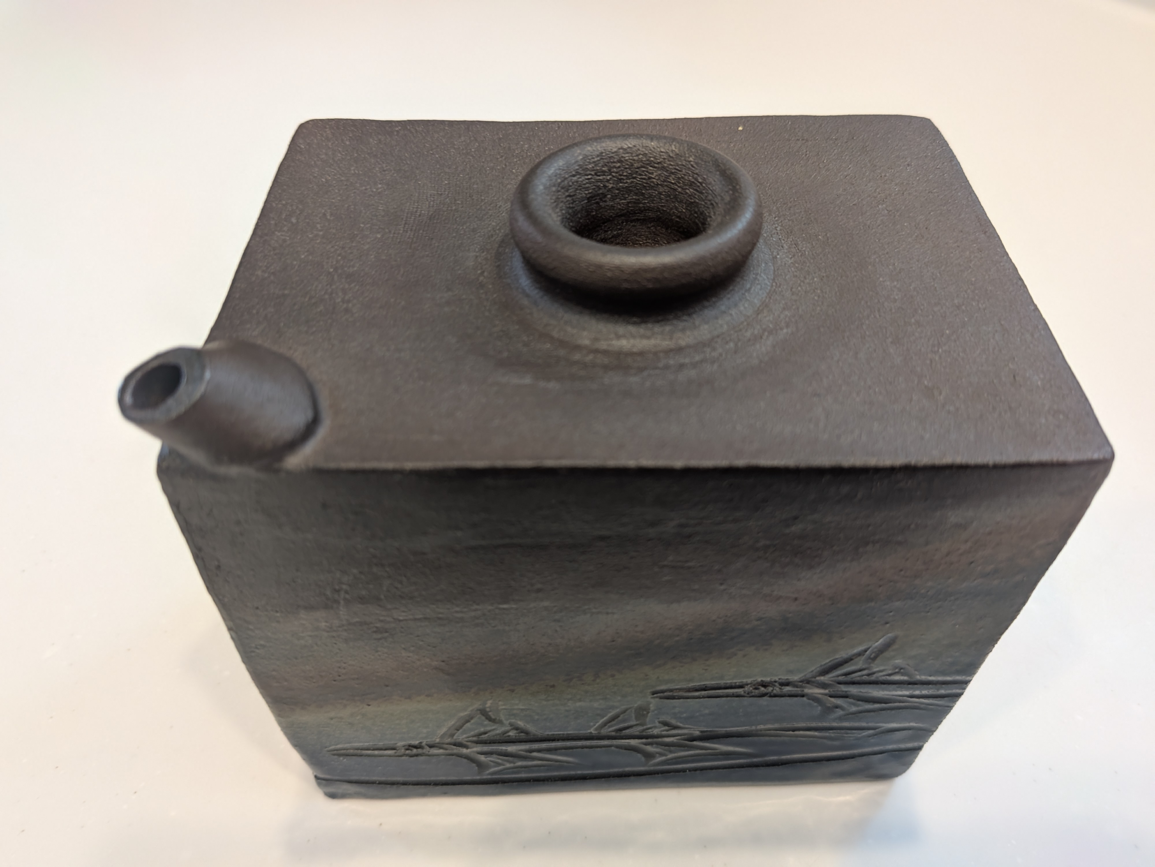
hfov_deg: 71.6
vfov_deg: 56.8
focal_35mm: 24
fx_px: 801
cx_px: 578
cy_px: 434
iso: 52
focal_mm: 4.53
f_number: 1.7
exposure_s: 1/24
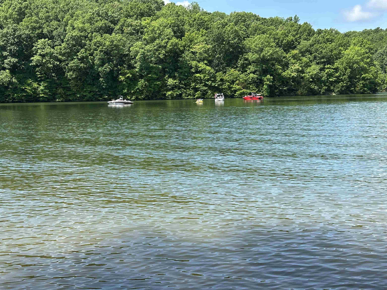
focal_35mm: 48
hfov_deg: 39.7
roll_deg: +0.9
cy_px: 145
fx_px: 537
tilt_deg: -5.8
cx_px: 194
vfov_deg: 30.3
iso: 64
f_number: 1.78
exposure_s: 1/1272
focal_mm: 6.86
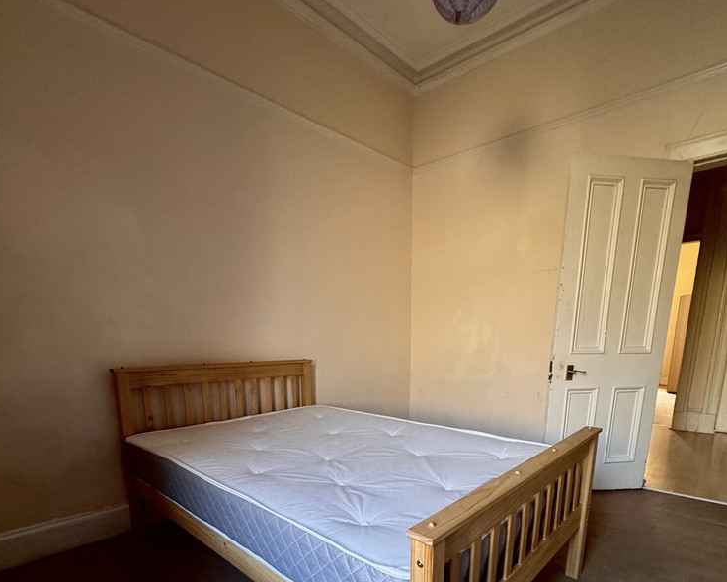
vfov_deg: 67.2
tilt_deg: -12.4
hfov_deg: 83.3
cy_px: 424
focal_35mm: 19
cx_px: 366
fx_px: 409
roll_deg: -0.3
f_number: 2.2
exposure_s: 1/99
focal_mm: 2.22
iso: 320
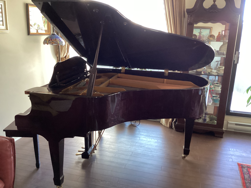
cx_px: 126
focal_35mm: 31
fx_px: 225
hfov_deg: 58.4
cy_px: 94
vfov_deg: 45.4
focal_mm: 3.3
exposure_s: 1/40
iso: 250
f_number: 2.4
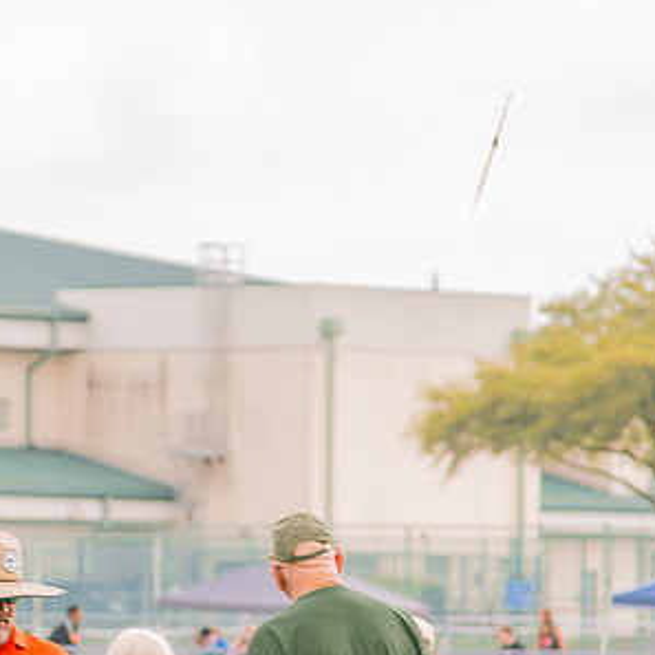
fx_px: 9034
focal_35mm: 422
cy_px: 406
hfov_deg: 4.1
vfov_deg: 4.2
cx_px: 105
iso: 200
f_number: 4
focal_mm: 120
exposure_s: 1/200
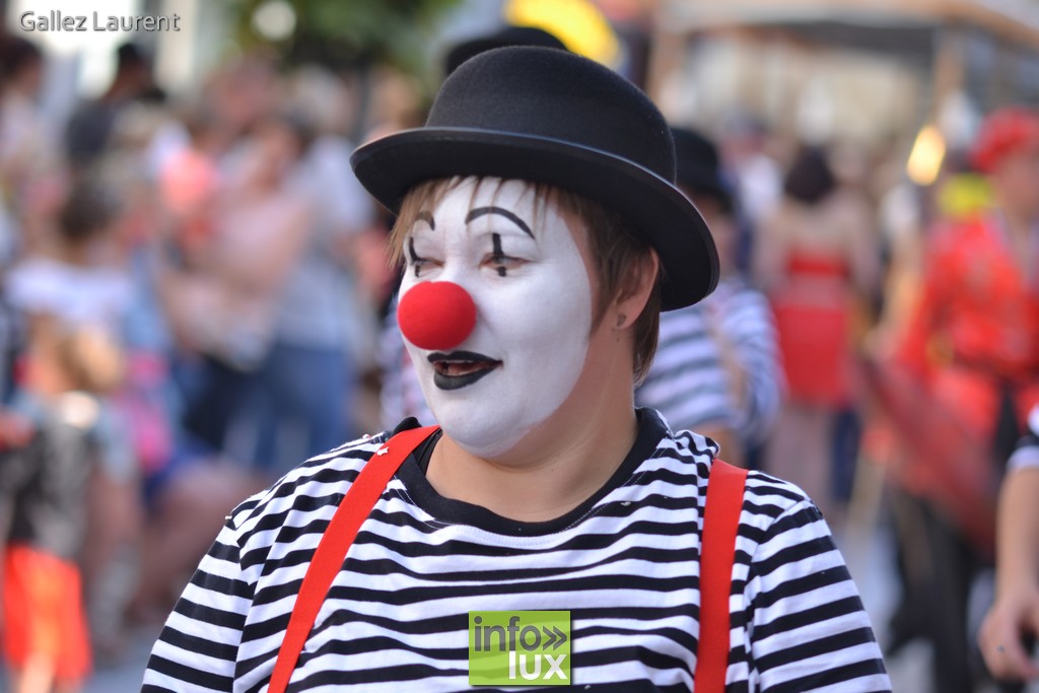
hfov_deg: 14.0
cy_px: 346
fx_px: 4243
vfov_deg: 9.3
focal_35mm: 147
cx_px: 520
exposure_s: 1/200
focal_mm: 98
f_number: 3.2
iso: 100
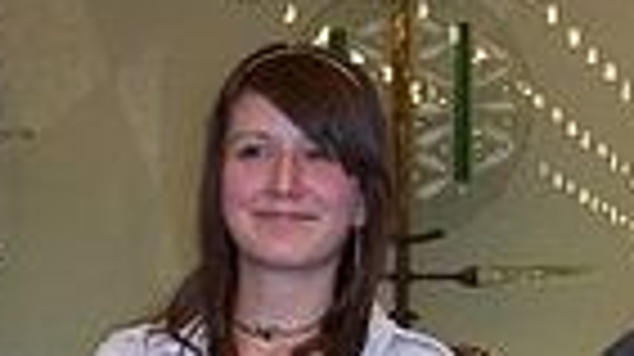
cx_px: 472
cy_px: 333
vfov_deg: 7.4
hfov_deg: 13.1
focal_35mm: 164
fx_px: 2754
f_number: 3.4
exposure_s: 1/60
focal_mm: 8.6
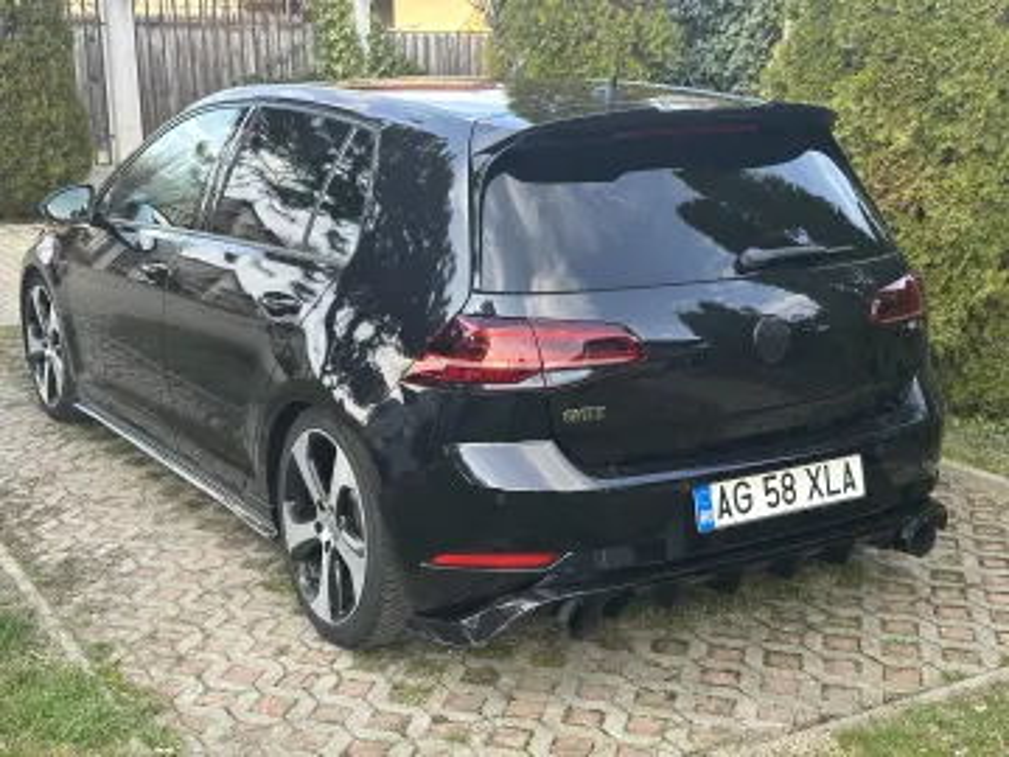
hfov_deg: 39.7
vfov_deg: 30.3
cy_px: 378
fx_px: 1399
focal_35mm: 48
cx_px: 504
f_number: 1.78
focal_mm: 6.86
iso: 64
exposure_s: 1/254
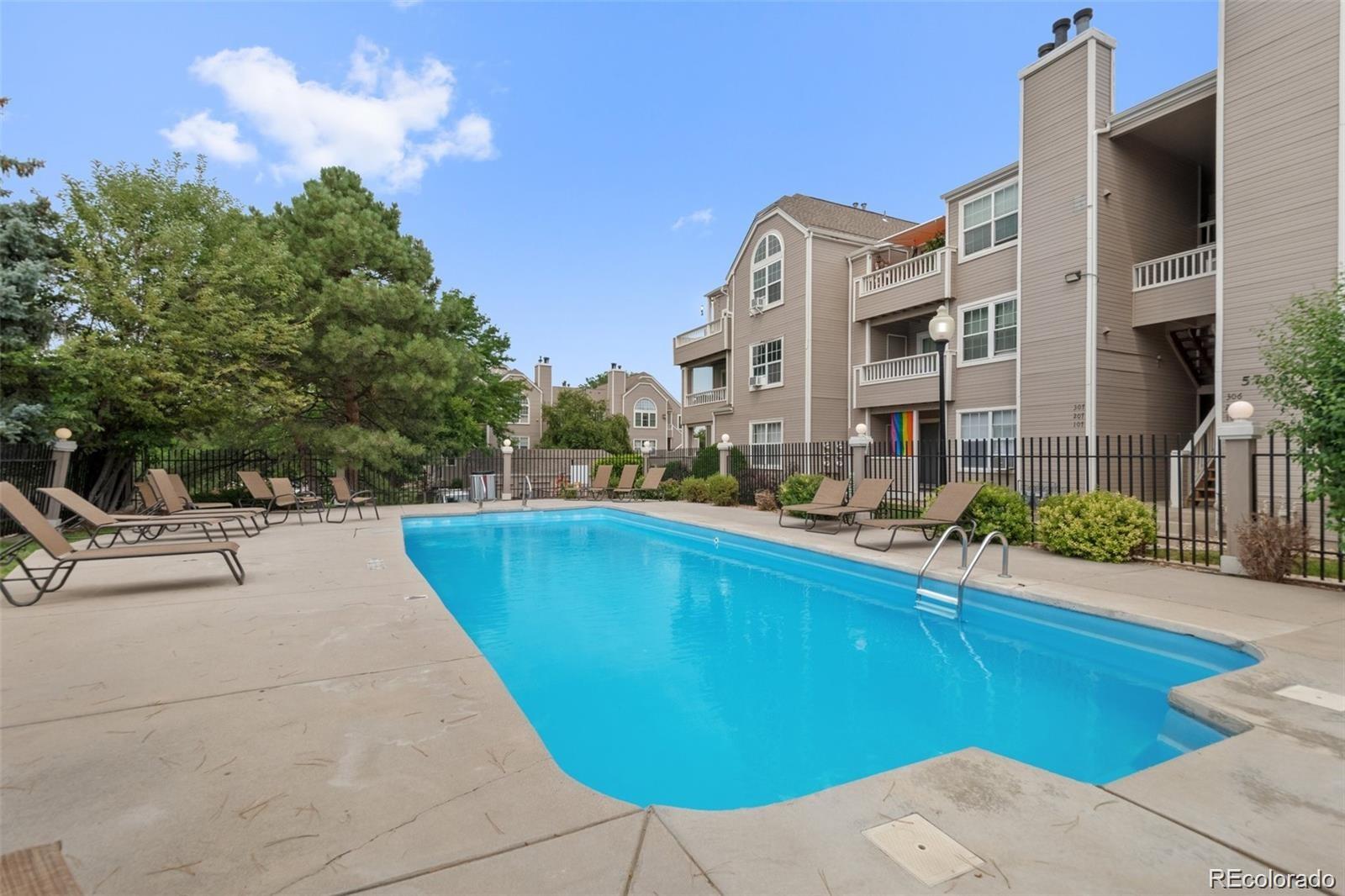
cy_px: 448
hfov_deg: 100.4
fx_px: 560
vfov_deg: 77.3
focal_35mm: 15
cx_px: 672
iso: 400
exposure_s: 1/320
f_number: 8
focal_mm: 10
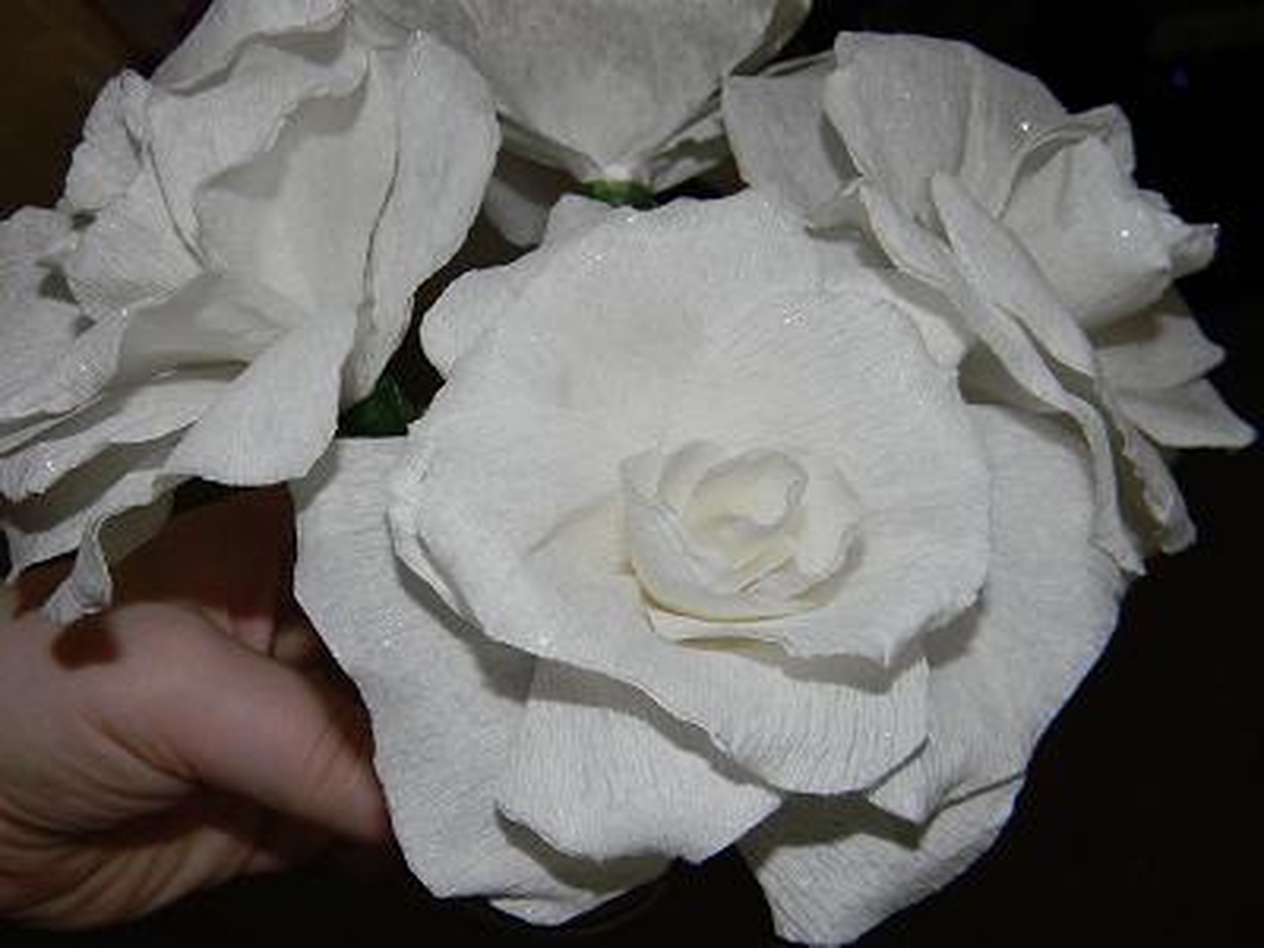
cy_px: 474
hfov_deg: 45.8
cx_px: 632
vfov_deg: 35.1
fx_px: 1497
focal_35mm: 41
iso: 200
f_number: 7.6
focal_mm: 7.3
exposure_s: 1/30
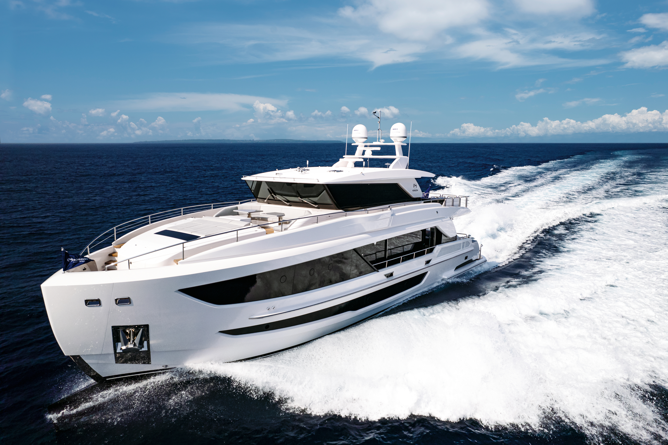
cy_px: 222
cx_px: 334
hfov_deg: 78.6
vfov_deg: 57.2
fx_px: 408
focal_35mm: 22
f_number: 2.8
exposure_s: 1/640
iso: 110
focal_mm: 8.38
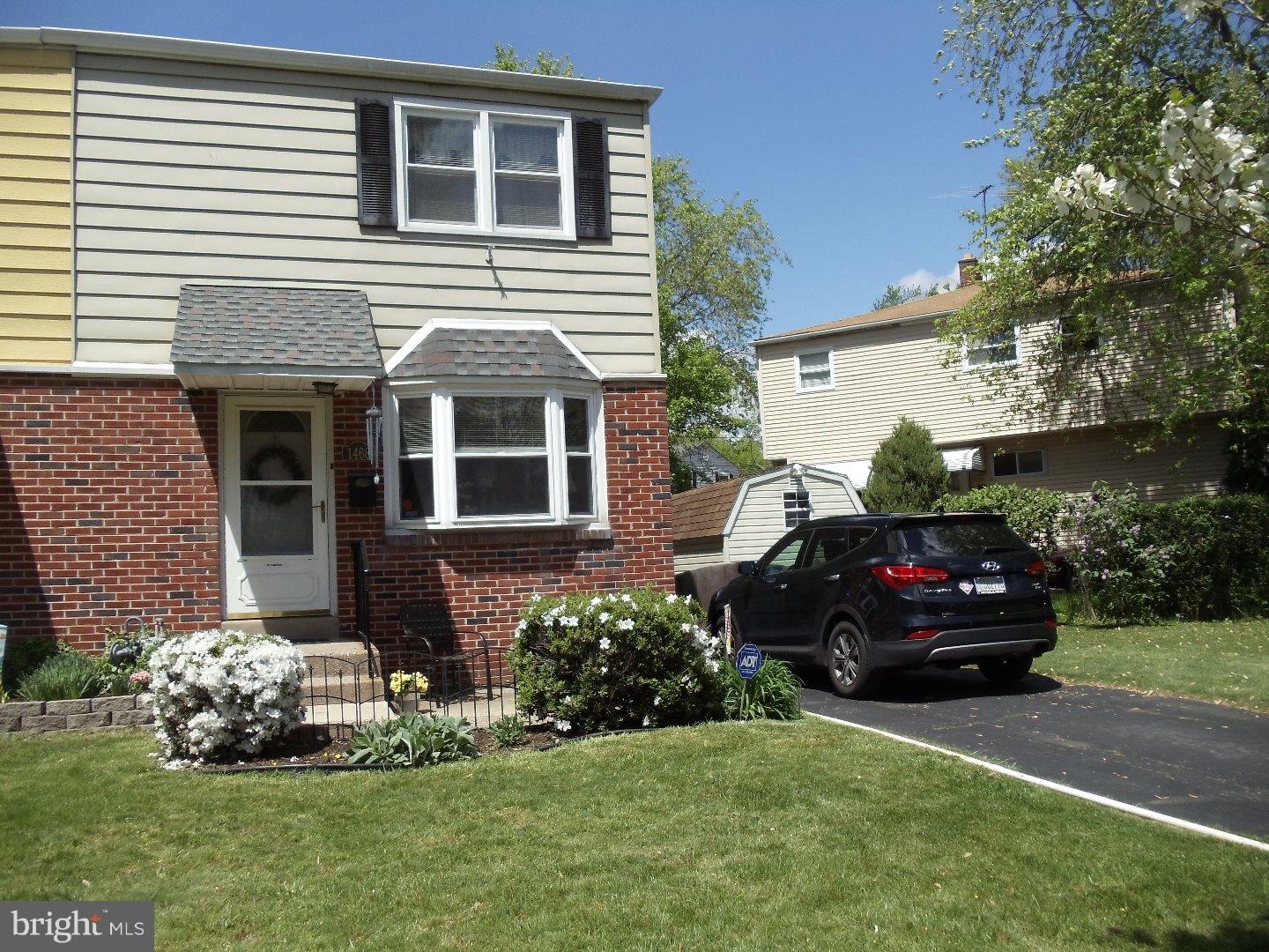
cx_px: 634
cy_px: 476
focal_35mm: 44
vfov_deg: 32.9
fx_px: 1613
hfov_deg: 42.9
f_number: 7.1
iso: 80
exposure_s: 1/200
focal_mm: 6
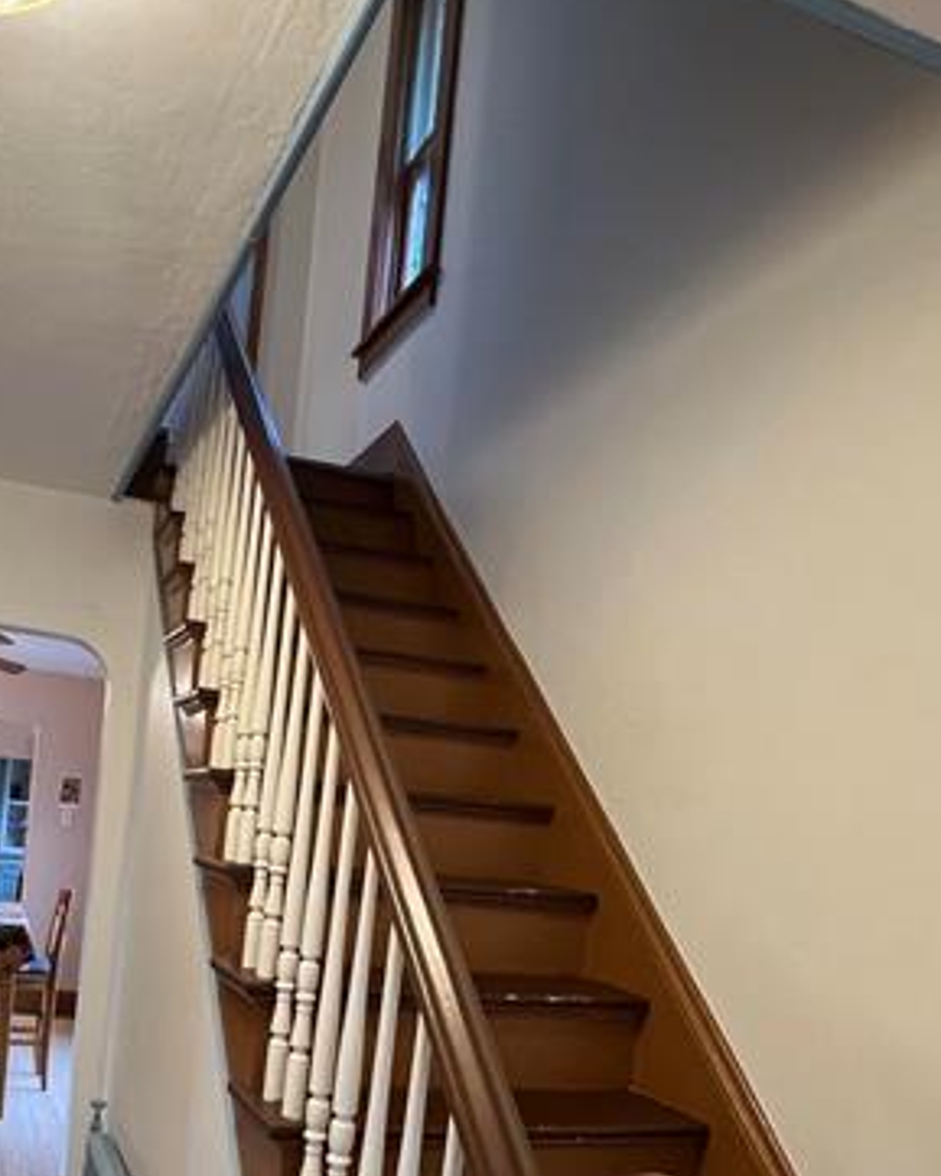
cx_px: 290
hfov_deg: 51.9
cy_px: 863
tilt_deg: -0.6
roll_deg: -5.5
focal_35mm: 27
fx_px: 940
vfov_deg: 61.0
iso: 250
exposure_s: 1/60
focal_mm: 1.57
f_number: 1.8
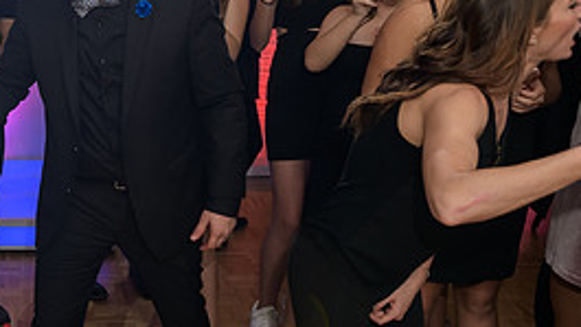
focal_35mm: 55
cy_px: 146
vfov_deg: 21.8
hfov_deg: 35.7
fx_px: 847
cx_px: 64
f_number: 3.2
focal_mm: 24
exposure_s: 1/125
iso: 400
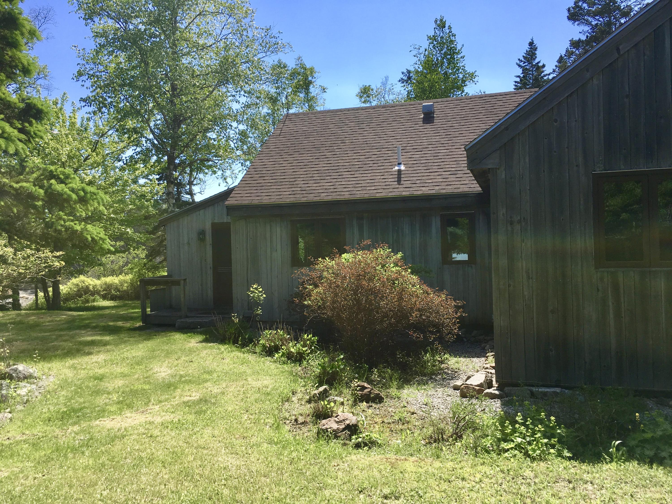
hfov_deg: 61.7
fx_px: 563
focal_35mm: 29
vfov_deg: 48.2
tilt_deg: -0.2
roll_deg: +1.2
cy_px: 252
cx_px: 336
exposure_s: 1/894
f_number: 2.2
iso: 25
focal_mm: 4.15
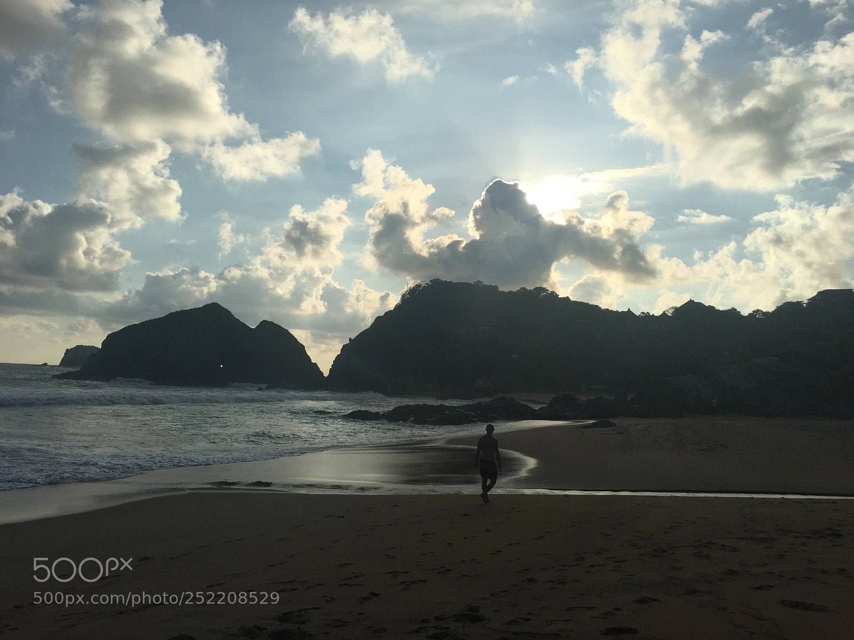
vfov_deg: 48.2
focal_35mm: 29
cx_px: 427
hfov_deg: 61.7
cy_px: 320
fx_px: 715
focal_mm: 4.15
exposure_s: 1/5495
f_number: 2.2
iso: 25
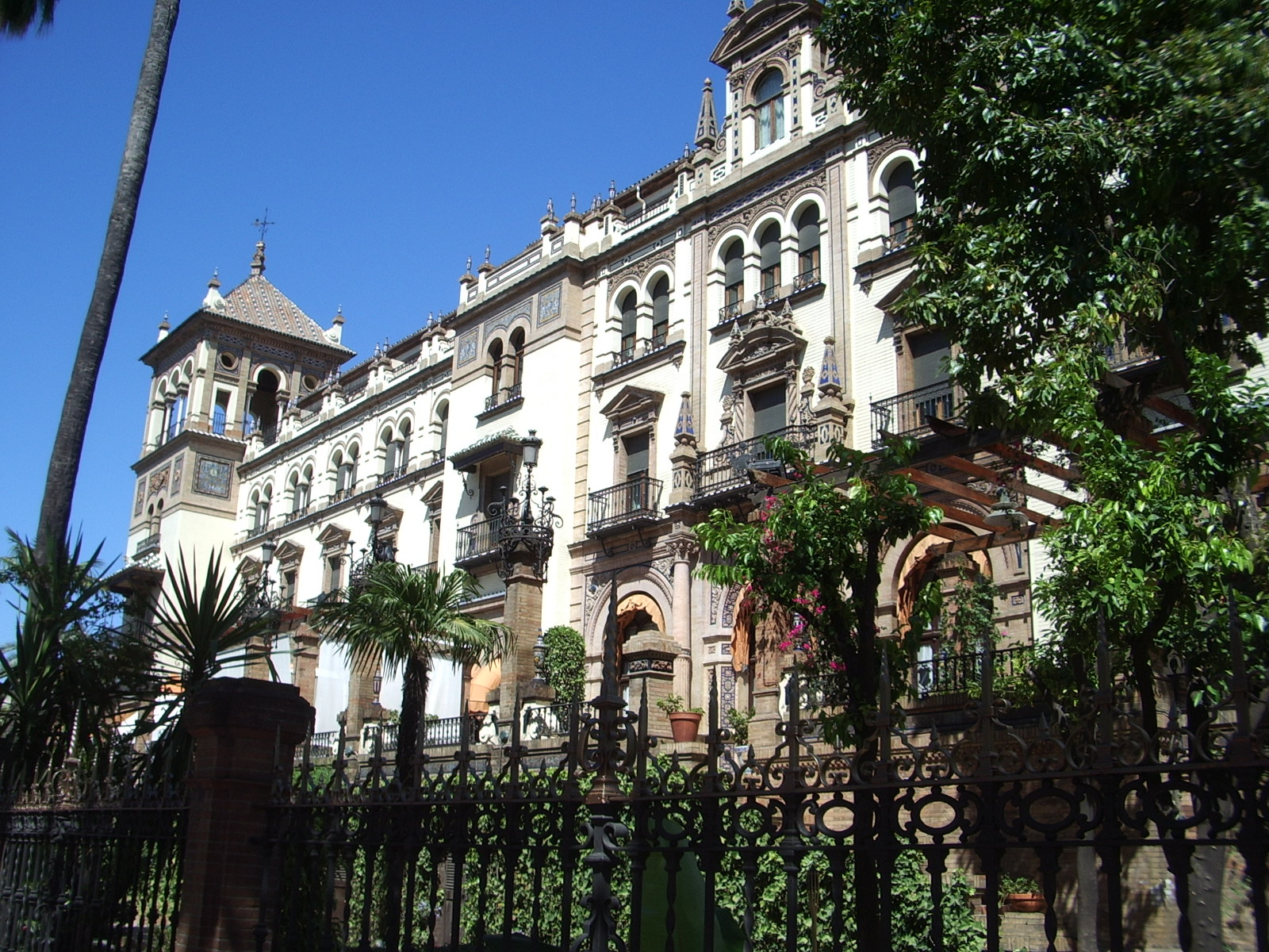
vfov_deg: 40.7
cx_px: 634
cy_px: 476
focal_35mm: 35
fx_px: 1283
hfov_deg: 52.6
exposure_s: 1/320
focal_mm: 5.8
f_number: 4.3
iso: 50
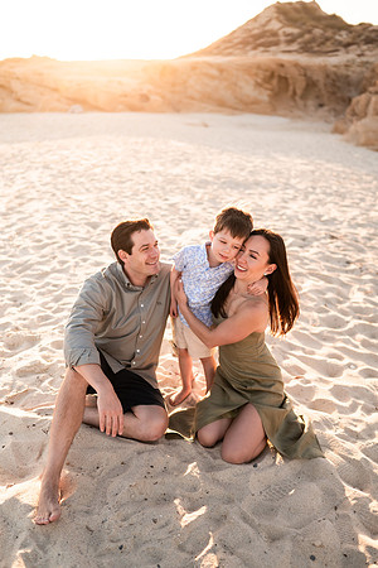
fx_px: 551
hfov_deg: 37.9
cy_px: 284
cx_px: 189
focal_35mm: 35
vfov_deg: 54.4
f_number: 1.8
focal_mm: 35
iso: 100
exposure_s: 1/2500
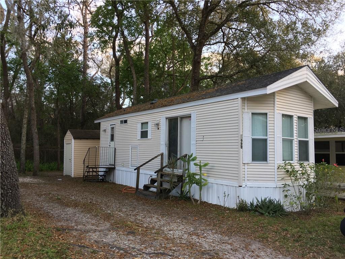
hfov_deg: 61.7
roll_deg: -0.5
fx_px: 289
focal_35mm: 29
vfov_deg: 48.2
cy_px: 130
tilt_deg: +5.3
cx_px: 172
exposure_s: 1/60
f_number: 2.2
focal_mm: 4.15
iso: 25
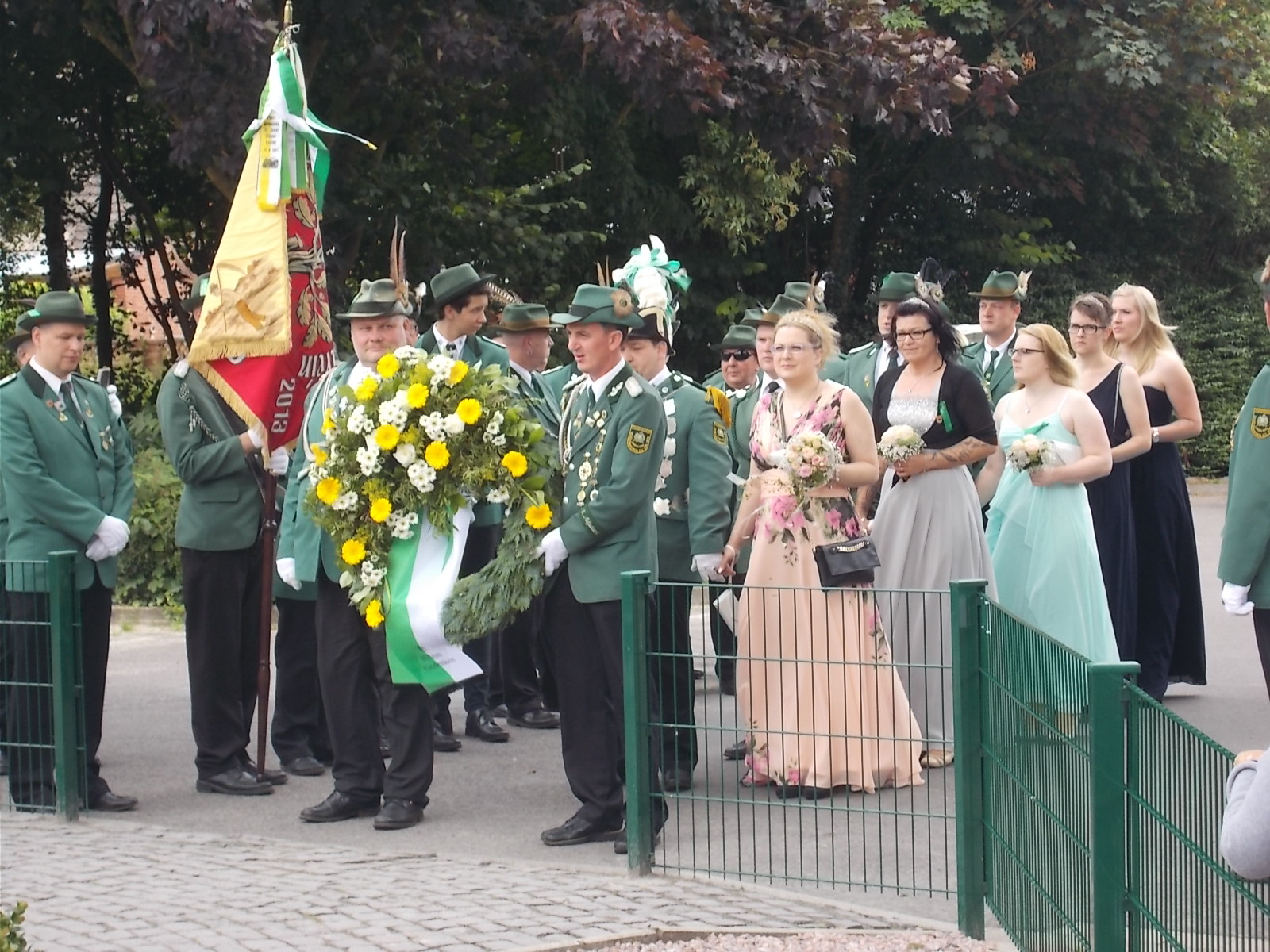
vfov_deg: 17.2
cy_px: 476
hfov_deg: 22.8
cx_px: 635
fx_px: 3155
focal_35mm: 86
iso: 80
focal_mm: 15.4
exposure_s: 1/60
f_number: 6.3
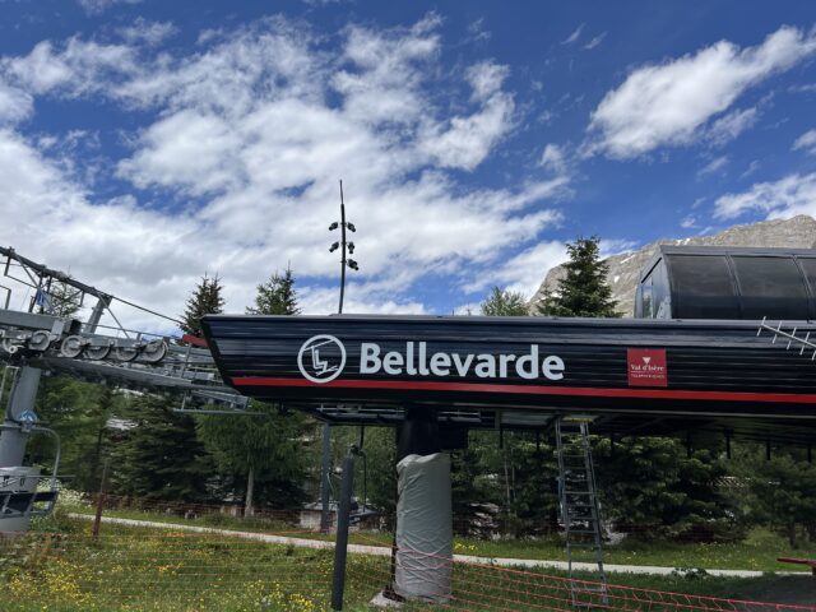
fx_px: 613
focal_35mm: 26
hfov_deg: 67.3
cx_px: 408
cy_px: 306
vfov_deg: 53.1
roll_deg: -2.1
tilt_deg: +17.0
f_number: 1.5
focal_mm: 5.7
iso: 50
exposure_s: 1/6993
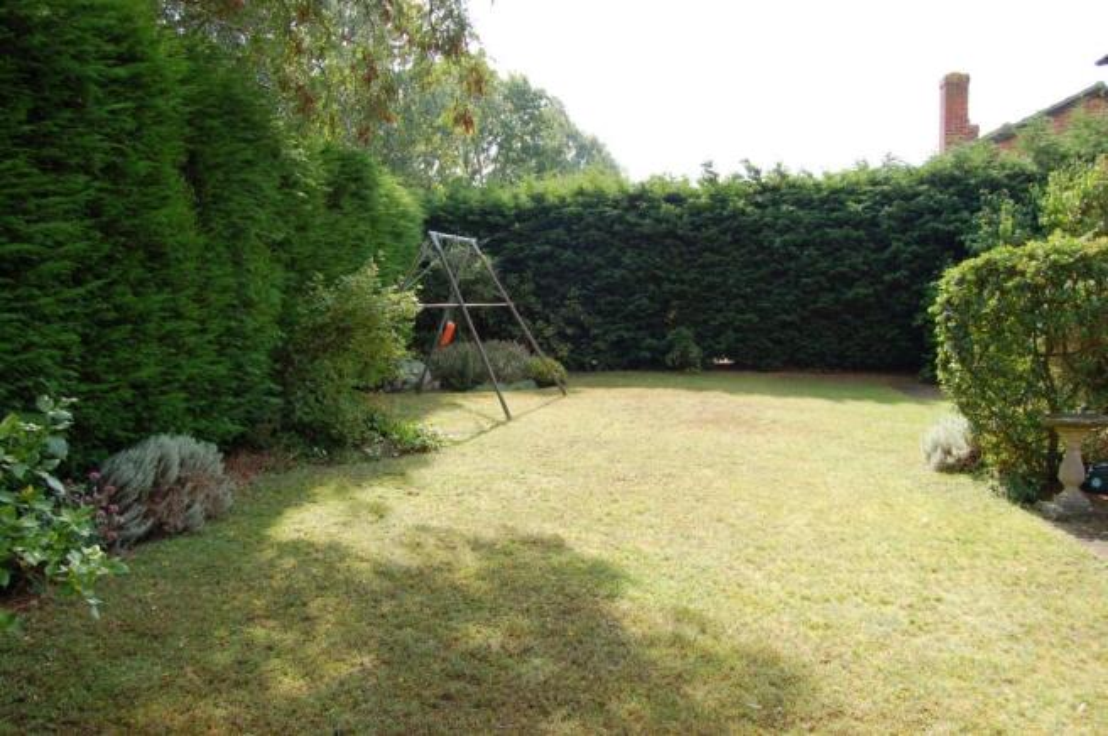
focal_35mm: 57
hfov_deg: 35.1
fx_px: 1753
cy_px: 368
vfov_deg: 23.7
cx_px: 554
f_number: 8
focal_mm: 38
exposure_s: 1/200
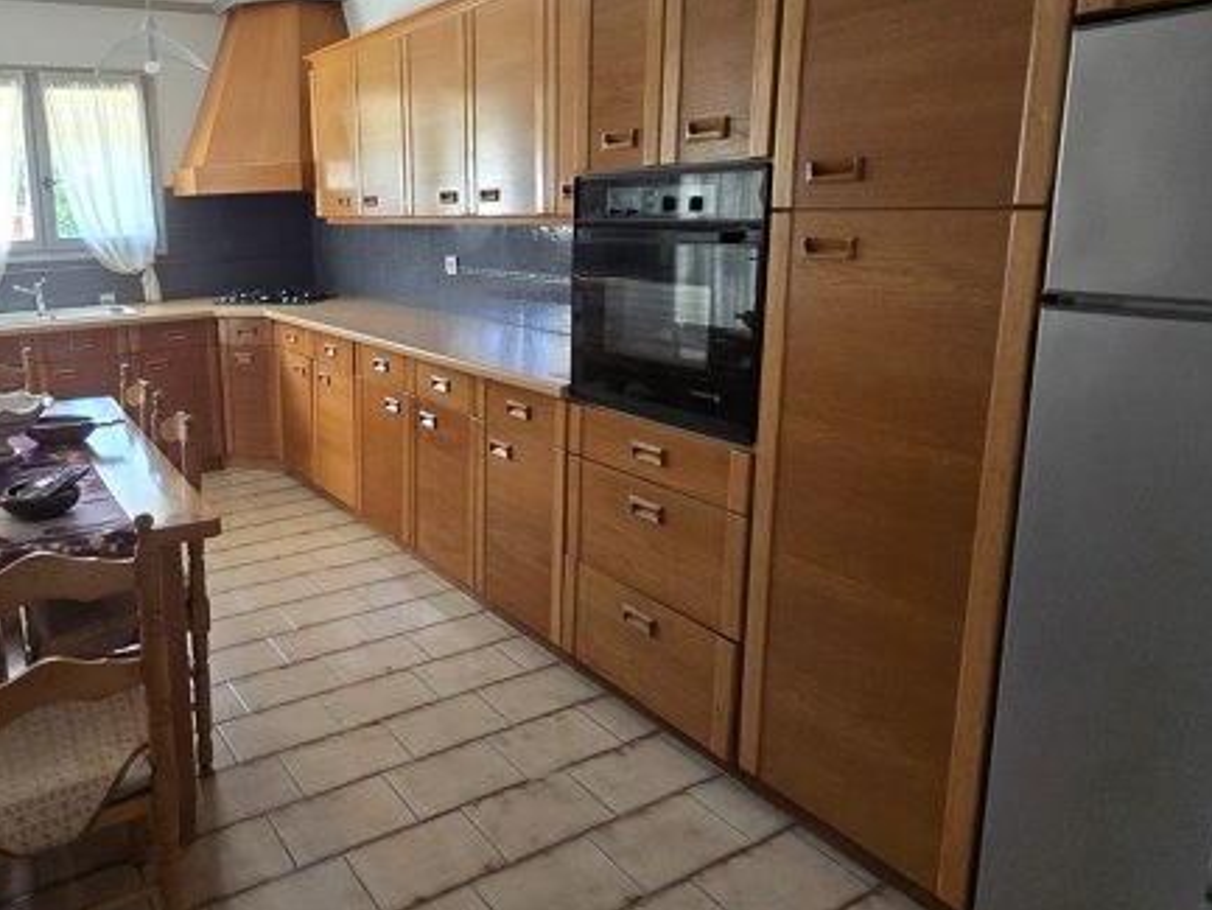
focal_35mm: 24
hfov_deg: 68.8
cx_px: 369
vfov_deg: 56.6
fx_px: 841
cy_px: 386
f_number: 2.2
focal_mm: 1.7
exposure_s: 1/50
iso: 250
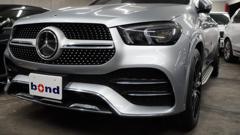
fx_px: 213
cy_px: 58
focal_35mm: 34
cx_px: 121
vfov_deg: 35.0
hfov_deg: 58.7
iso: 5000
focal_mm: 21
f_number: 4
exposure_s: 1/160
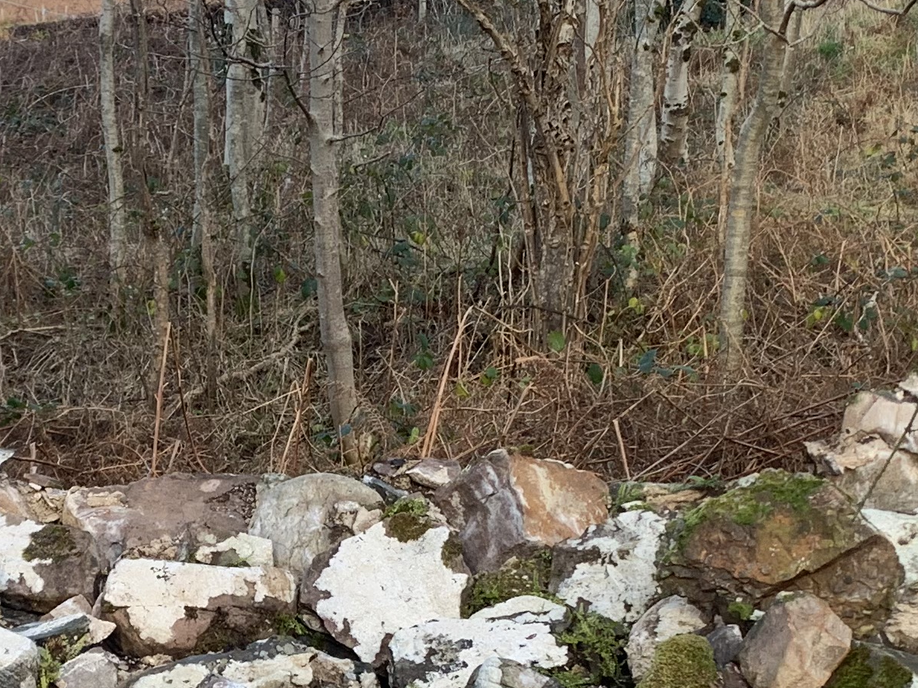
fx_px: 2307
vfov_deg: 16.7
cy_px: 645
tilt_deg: -8.0
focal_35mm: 87
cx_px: 203
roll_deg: +0.7
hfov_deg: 22.2
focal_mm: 4.25
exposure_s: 1/122
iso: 40
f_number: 1.8
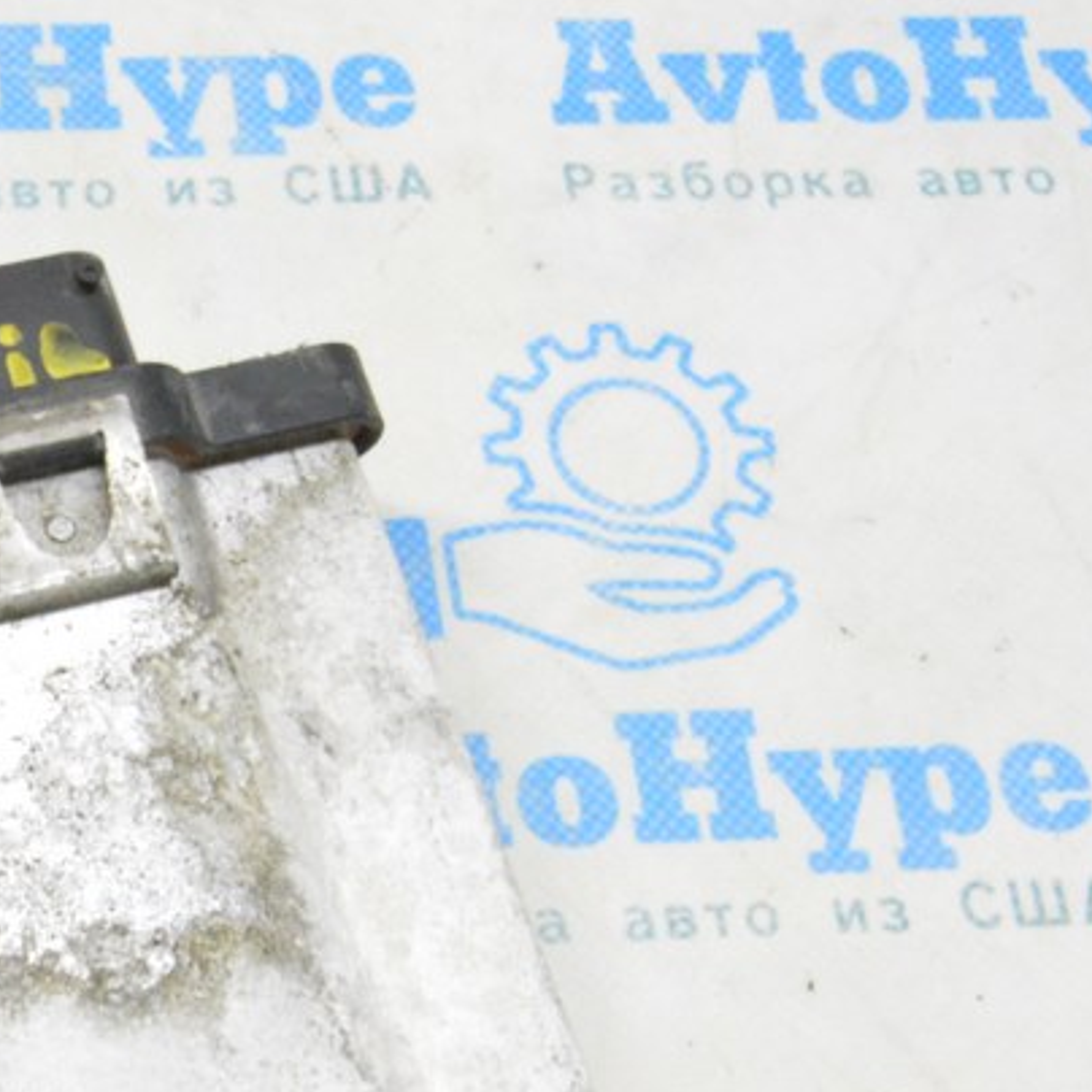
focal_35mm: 84
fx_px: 2998
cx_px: -173
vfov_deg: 20.4
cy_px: 855
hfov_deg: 19.6
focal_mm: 26
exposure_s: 1/15
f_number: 20
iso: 6400
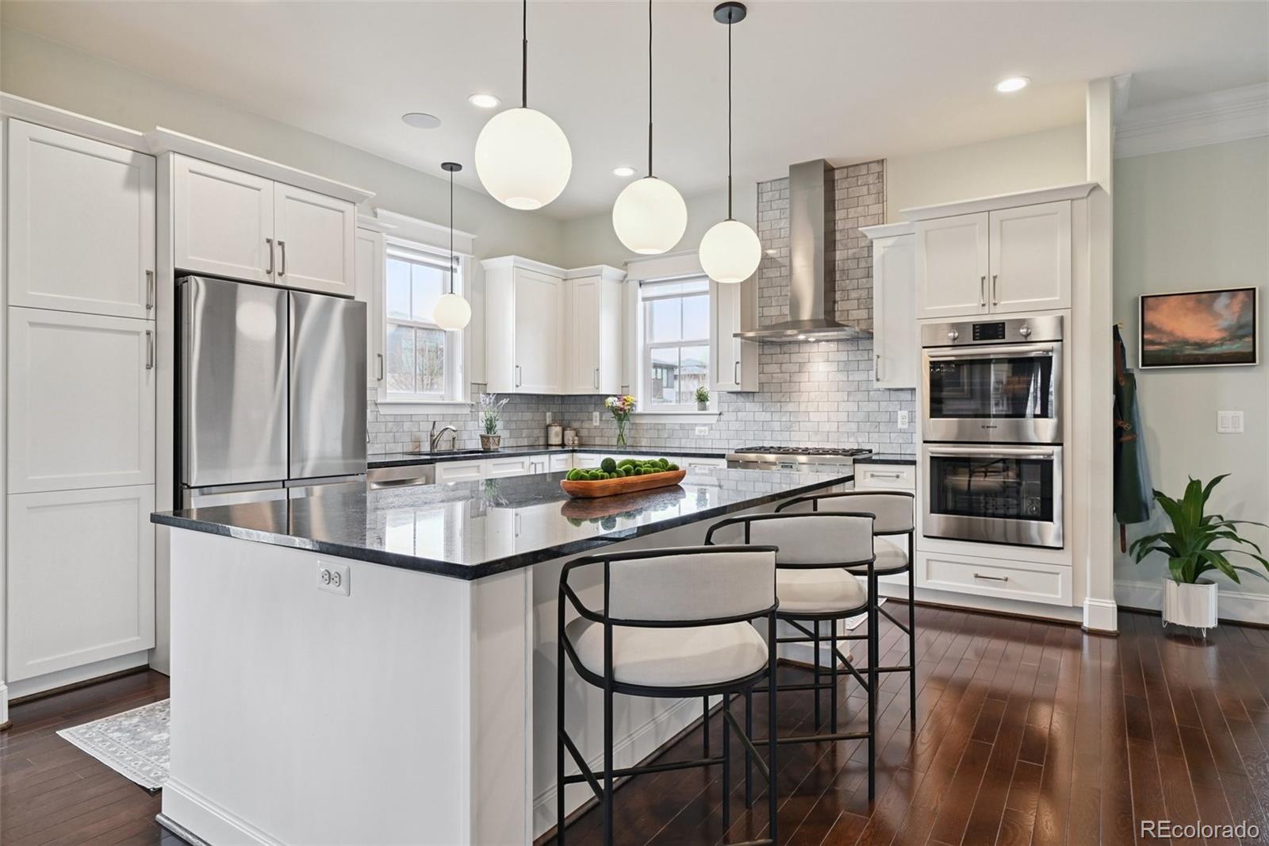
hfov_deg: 85.4
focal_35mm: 20
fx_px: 687
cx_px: 634
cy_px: 423
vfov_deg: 63.2
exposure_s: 1/13
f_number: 10
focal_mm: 19.5
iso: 400
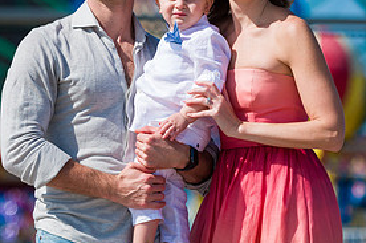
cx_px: 190
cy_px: 29
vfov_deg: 5.2
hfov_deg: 7.8
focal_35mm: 263
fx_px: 2669
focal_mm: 125
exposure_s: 1/6400
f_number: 3.2
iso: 200
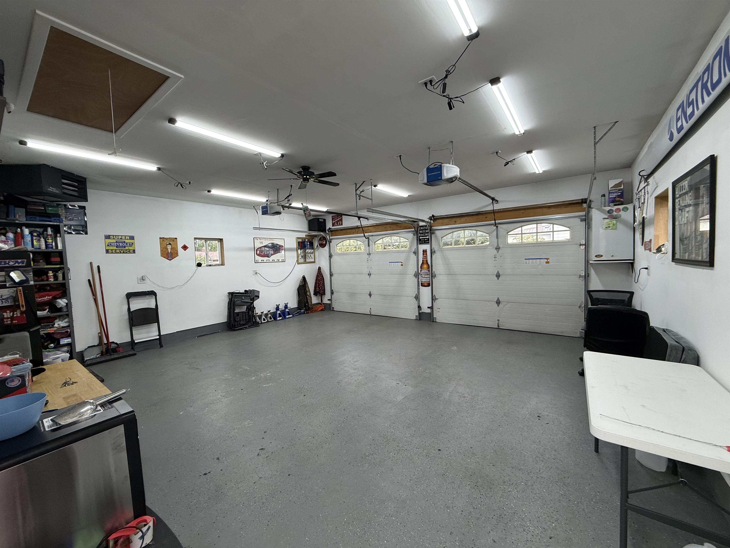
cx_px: 365
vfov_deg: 85.7
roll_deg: +1.6
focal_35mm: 14
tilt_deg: -3.6
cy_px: 274
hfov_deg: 102.1
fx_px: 295
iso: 160
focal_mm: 2.22
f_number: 2.2
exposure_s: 1/120
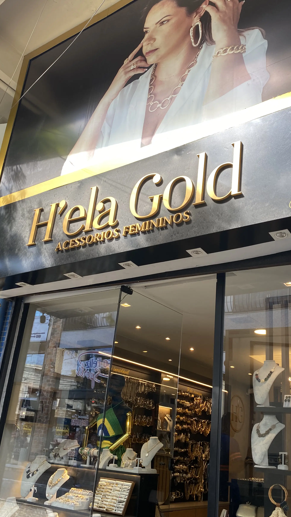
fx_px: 453
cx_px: 172
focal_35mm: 33
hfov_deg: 35.5
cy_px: 257
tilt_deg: +23.7
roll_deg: -4.7
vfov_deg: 59.5
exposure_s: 1/156
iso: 32
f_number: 1.8
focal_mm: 4.25
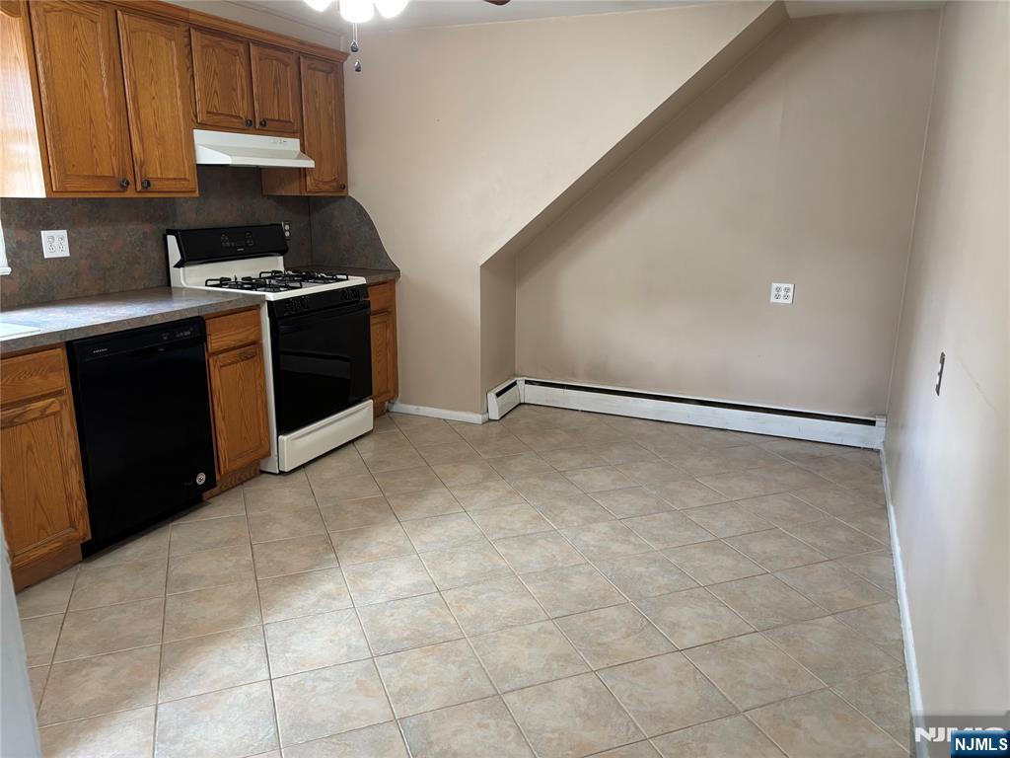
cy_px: 379
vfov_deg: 53.1
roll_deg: +0.4
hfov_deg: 67.3
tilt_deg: -13.4
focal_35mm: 26
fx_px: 759
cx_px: 505
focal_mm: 5.96
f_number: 1.6
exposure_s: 1/60
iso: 200
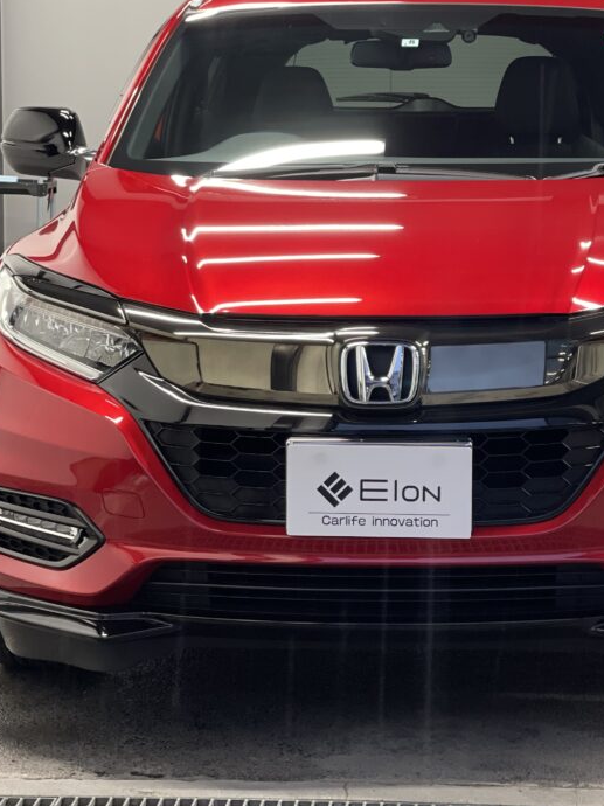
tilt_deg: -4.1
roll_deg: -0.1
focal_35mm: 95
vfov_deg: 20.6
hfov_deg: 15.5
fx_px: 2212
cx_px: 395
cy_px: 273
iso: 160
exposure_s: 1/40
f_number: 2.2
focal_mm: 7.5
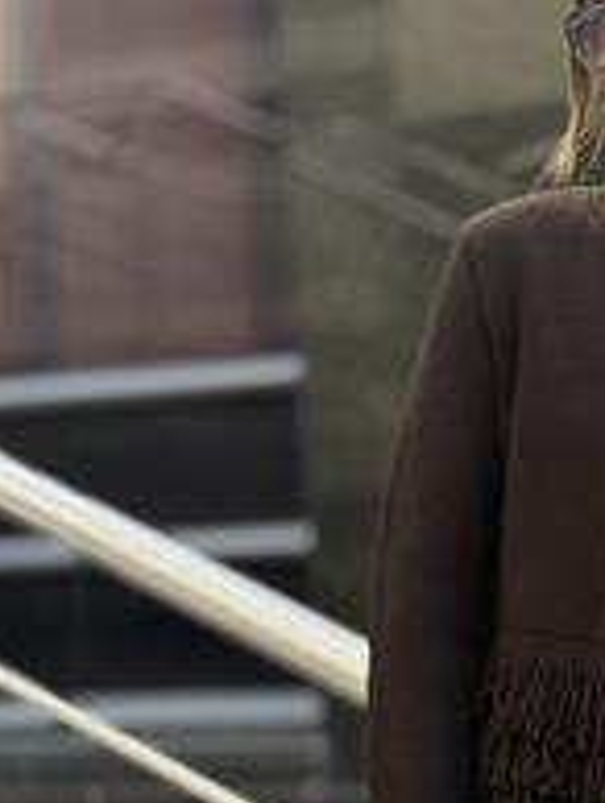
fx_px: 2372
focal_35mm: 102
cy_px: 586
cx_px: 634
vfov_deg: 19.1
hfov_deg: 14.3
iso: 80
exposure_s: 1/672
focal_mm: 6.86
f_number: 1.78
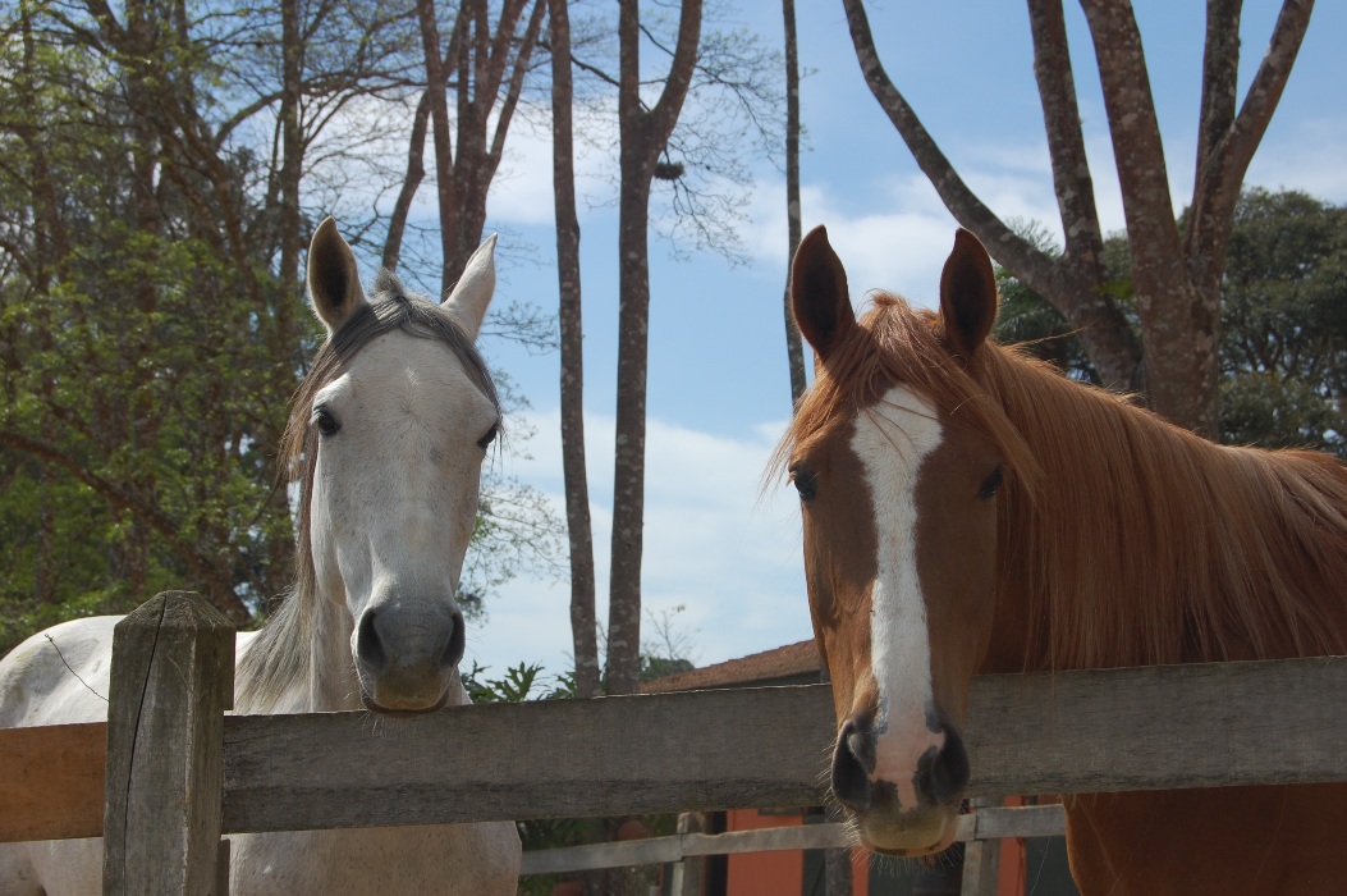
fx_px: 2355
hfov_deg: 31.9
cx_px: 674
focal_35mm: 63
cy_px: 448
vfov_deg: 21.5
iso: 200
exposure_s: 1/400
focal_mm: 42
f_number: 10
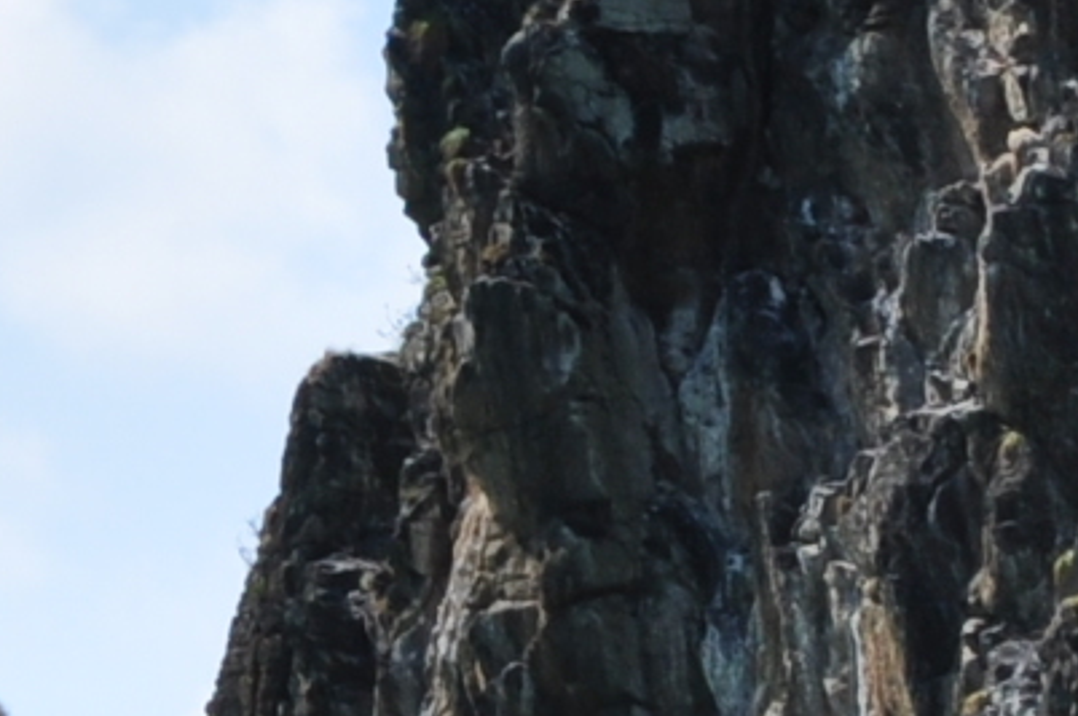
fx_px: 9331
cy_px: 1075
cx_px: 711
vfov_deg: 4.4
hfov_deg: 6.6
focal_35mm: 312
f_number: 10
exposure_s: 1/320
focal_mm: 26
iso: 200
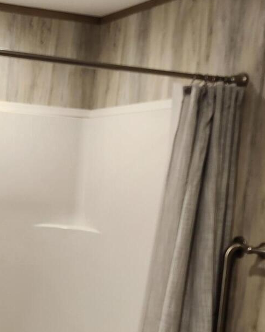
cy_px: 278
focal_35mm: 74
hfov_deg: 19.4
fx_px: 726
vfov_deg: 25.2
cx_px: -56
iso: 160
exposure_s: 1/120
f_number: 1.8
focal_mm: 5.54
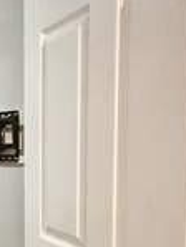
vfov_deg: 31.4
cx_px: -70
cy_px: 196
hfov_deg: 21.6
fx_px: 429
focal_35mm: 60
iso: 1600
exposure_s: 1/40
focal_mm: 2.22
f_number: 2.2
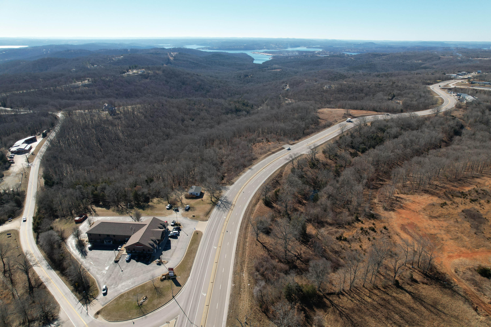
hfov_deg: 78.6
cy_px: 164
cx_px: 246
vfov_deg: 57.2
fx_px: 300
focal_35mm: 22
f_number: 2.8
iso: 130
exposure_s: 1/120
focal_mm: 8.38
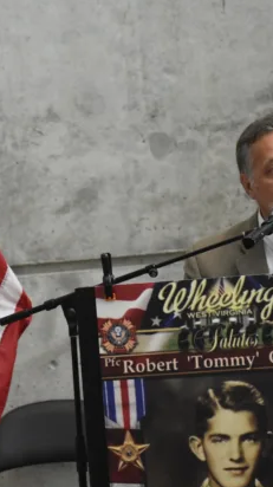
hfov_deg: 3.8
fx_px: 4064
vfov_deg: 6.9
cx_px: 83
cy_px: 219
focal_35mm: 315
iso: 1600
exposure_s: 1/250
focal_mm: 110
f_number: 4.8
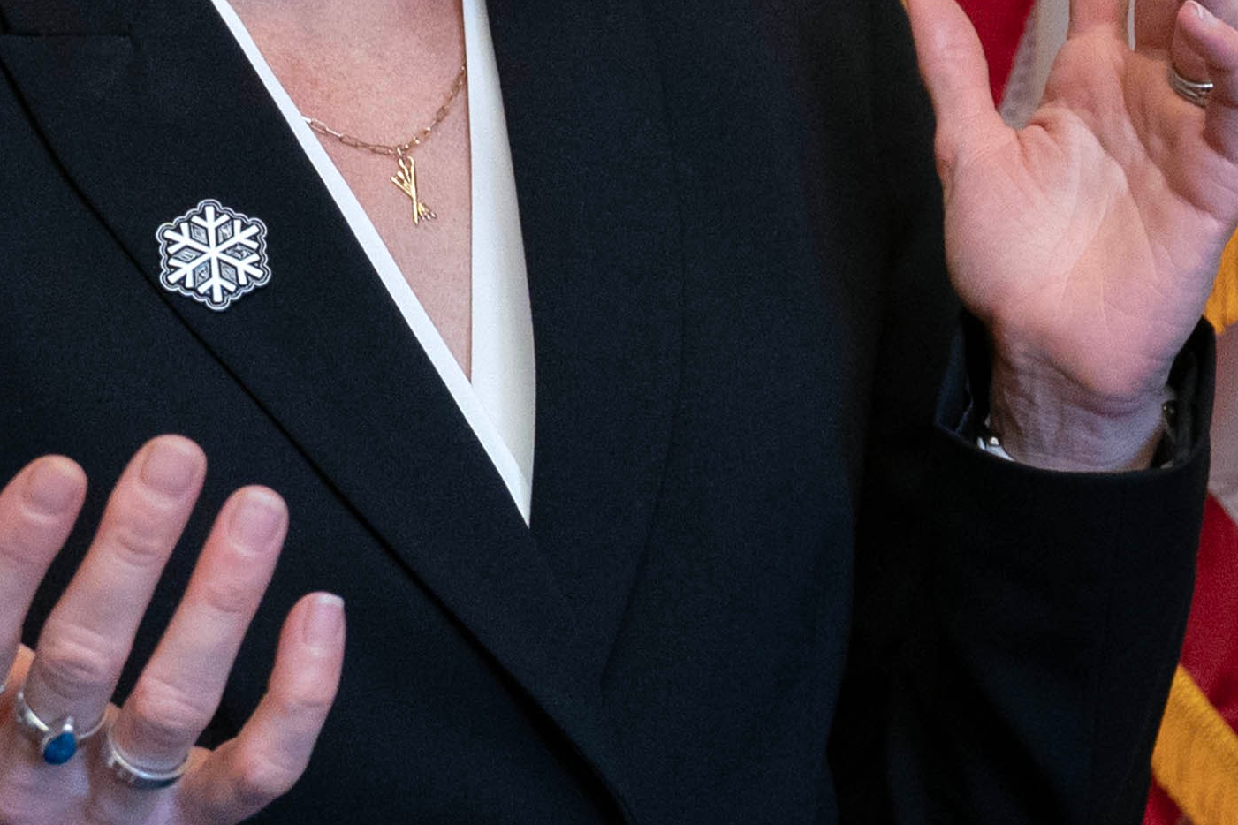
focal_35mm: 137
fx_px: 4711
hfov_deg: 14.5
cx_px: 1436
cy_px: 317
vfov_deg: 10.0
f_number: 5
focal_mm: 32
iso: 2500
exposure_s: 1/160
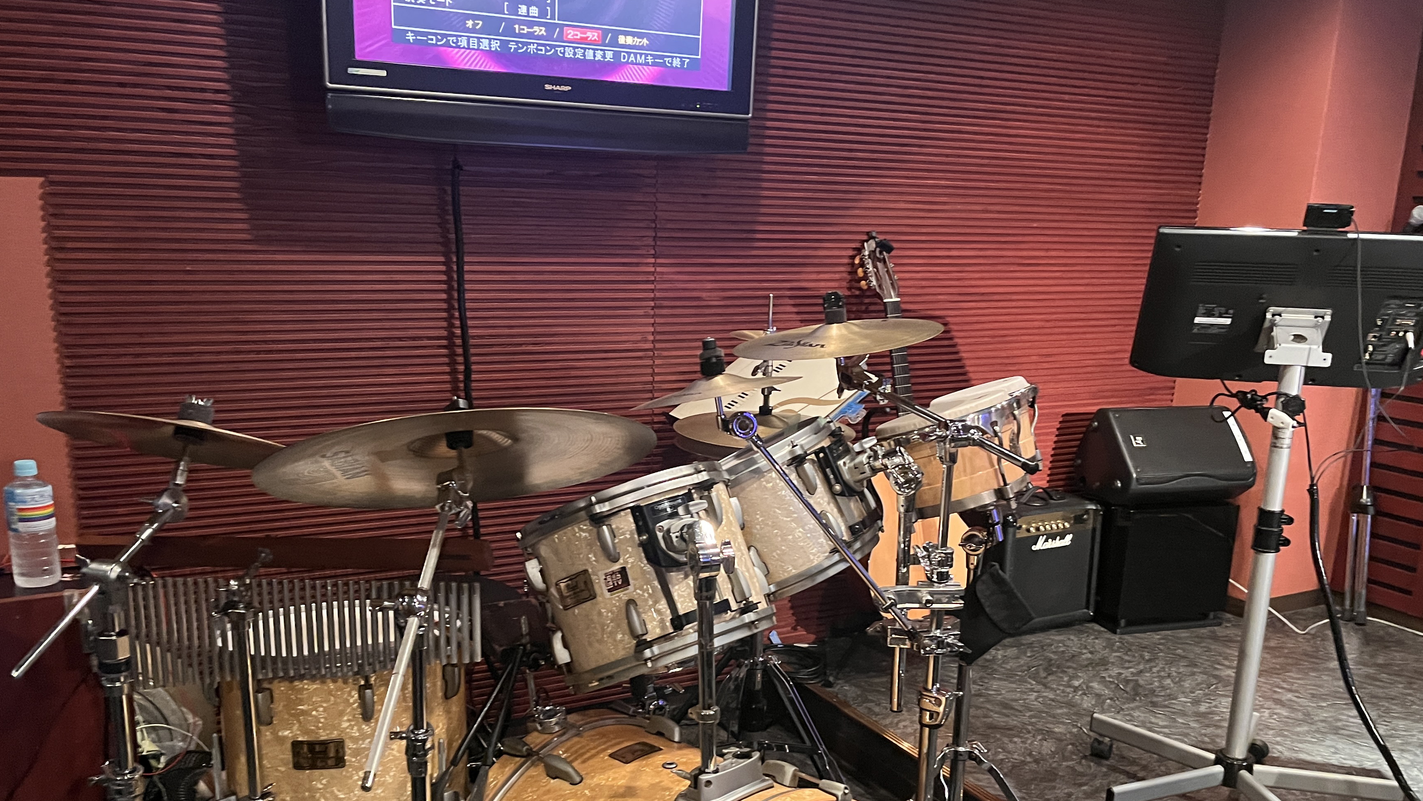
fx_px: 1245
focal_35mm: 33
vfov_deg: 35.3
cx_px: 733
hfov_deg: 59.5
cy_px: 525
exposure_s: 1/30
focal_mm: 5.1
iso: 500
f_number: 1.6
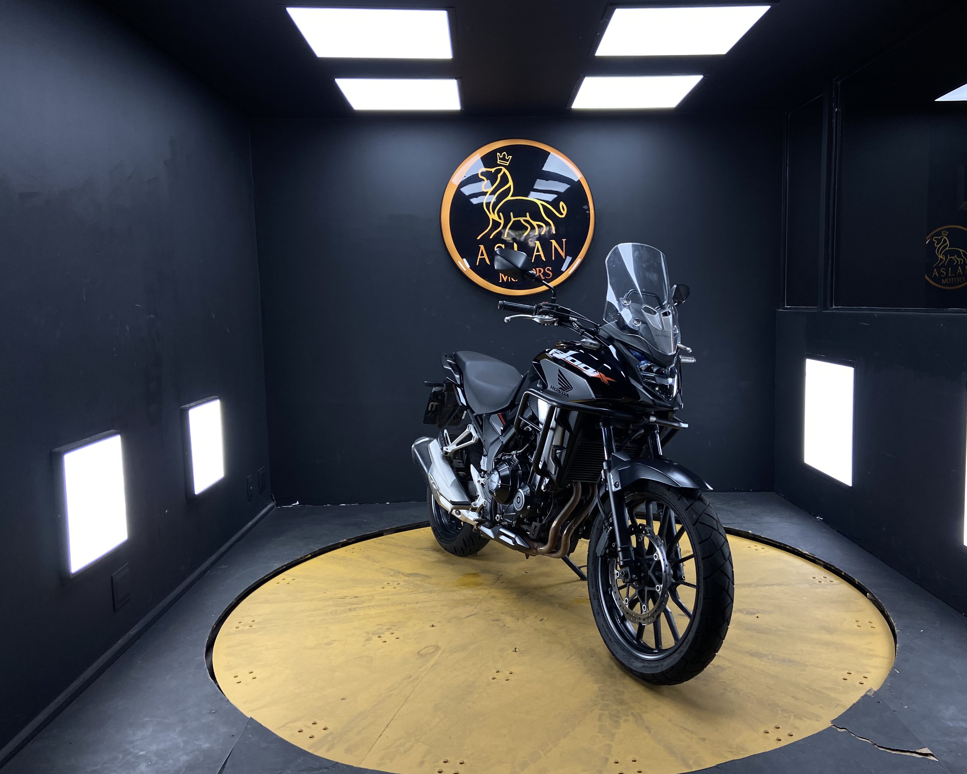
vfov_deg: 51.5
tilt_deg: -7.9
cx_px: 518
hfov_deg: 62.1
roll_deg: +1.7
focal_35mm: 28
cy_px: 384
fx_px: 801
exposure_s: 1/120
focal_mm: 4.25
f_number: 1.8
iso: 80
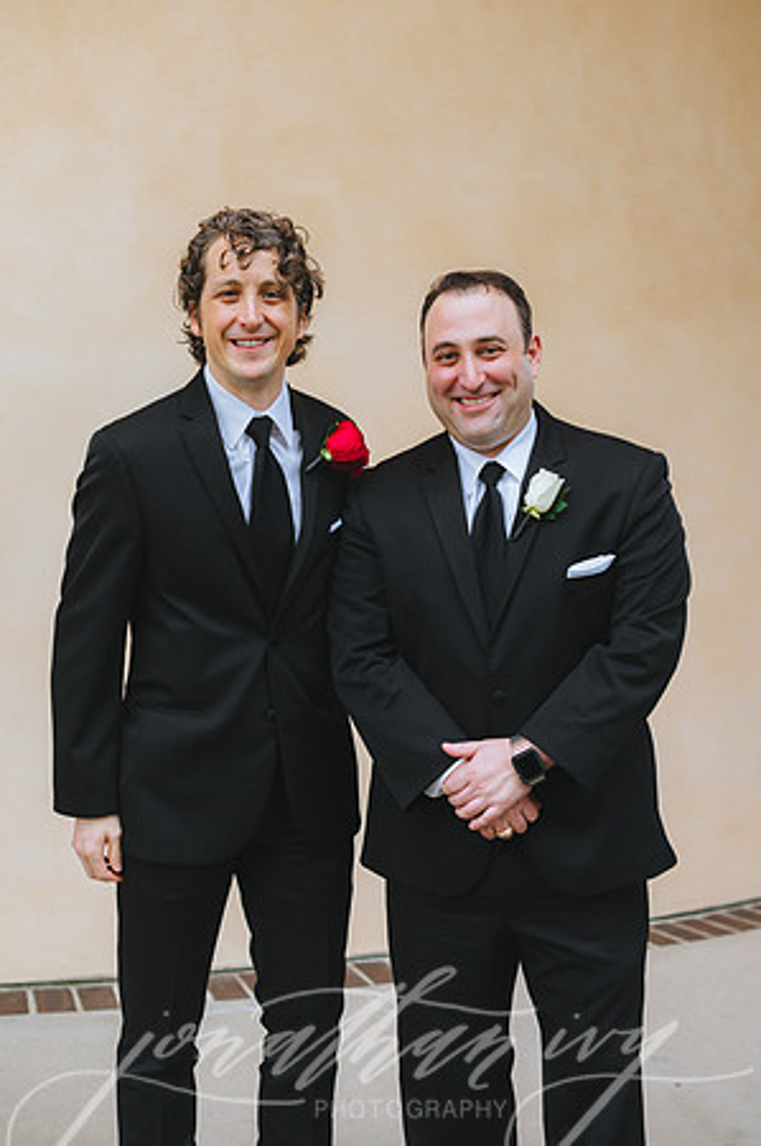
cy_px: 573
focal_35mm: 50
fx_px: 1589
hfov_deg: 26.9
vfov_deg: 39.6
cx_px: 380
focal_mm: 50
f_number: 2.8
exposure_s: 1/160
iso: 1000
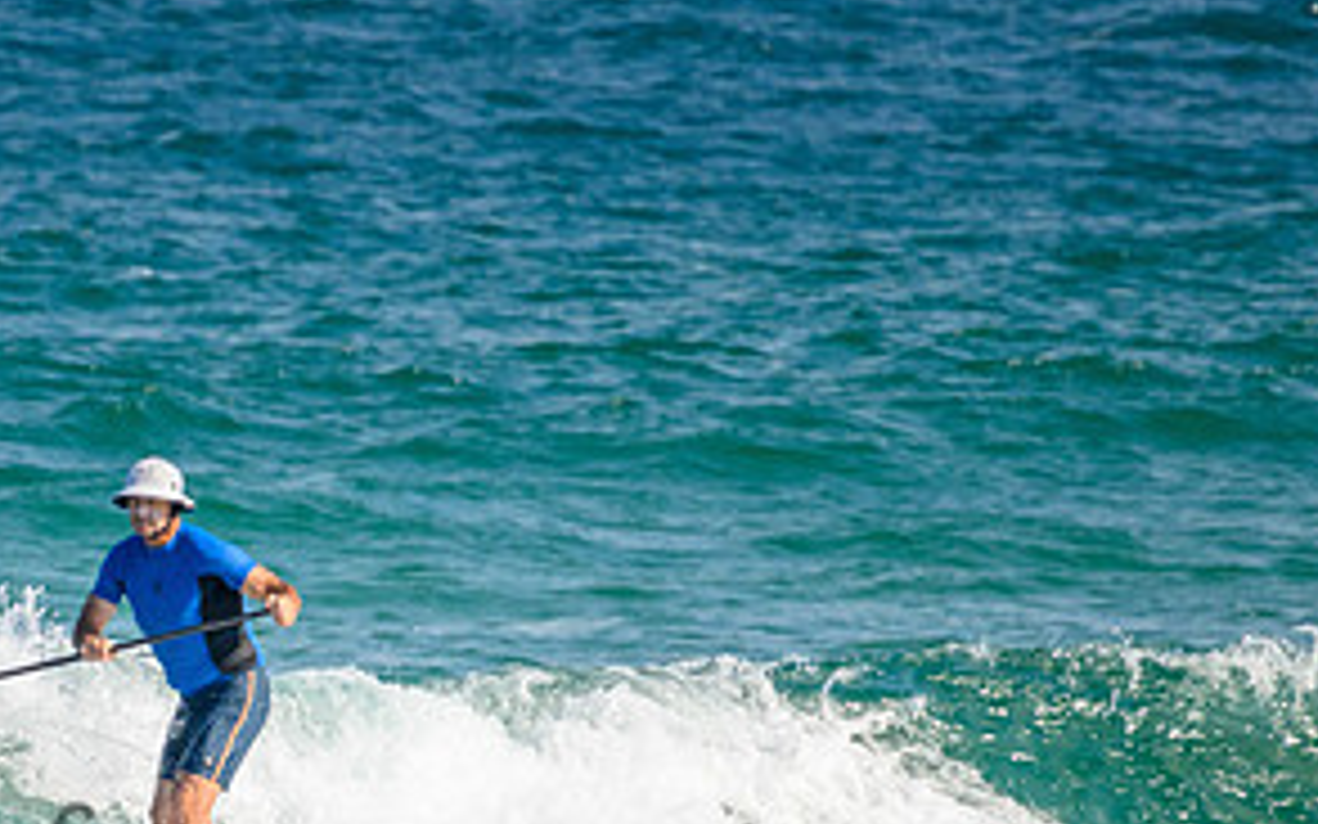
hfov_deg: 1.2
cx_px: 115
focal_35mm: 1724
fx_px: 61914
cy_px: 835
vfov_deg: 0.8
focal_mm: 800
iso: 1600
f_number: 11
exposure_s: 1/2000
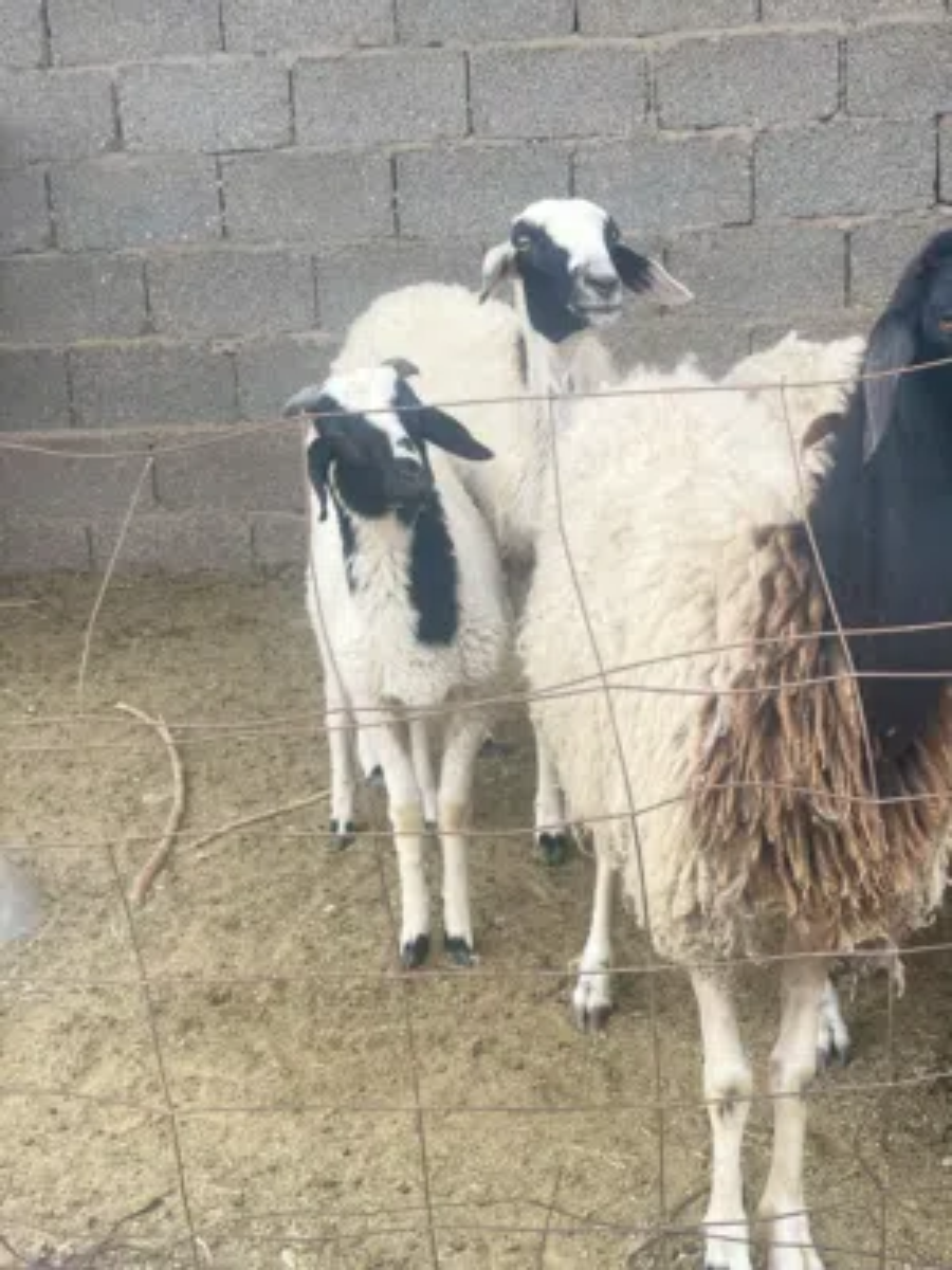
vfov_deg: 36.8
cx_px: 476
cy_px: 635
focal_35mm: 52
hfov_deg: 28.0
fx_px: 1907
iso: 32
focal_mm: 6
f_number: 2
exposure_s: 1/122
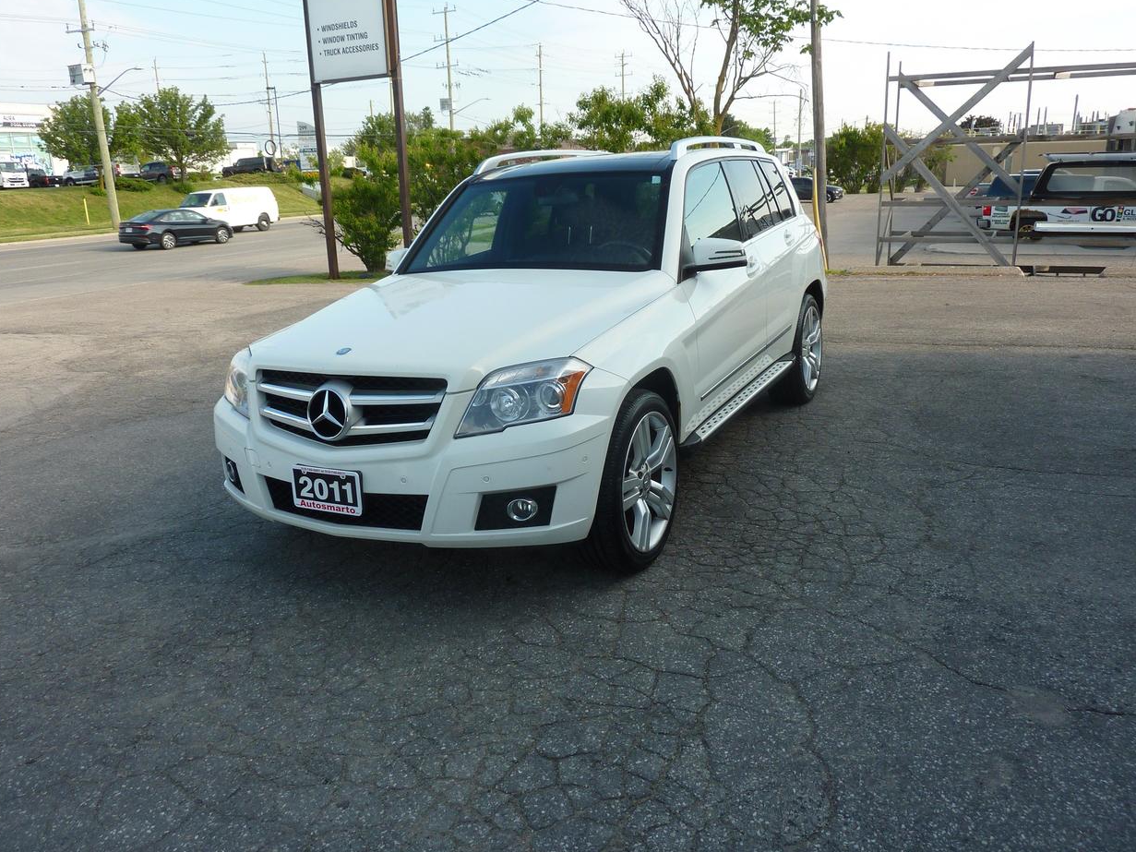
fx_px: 853
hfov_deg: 67.3
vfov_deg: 53.1
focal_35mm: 26
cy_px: 416
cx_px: 547
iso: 80
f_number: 4
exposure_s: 1/200
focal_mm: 4.1
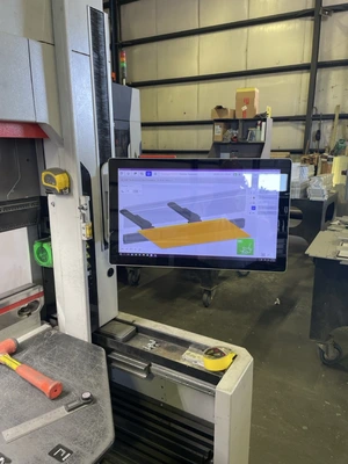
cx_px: 174
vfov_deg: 67.3
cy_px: 232
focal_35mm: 26
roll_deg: +0.6
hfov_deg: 53.1
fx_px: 349
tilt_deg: -14.8
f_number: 1.6
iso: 80
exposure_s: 1/60
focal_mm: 4.2
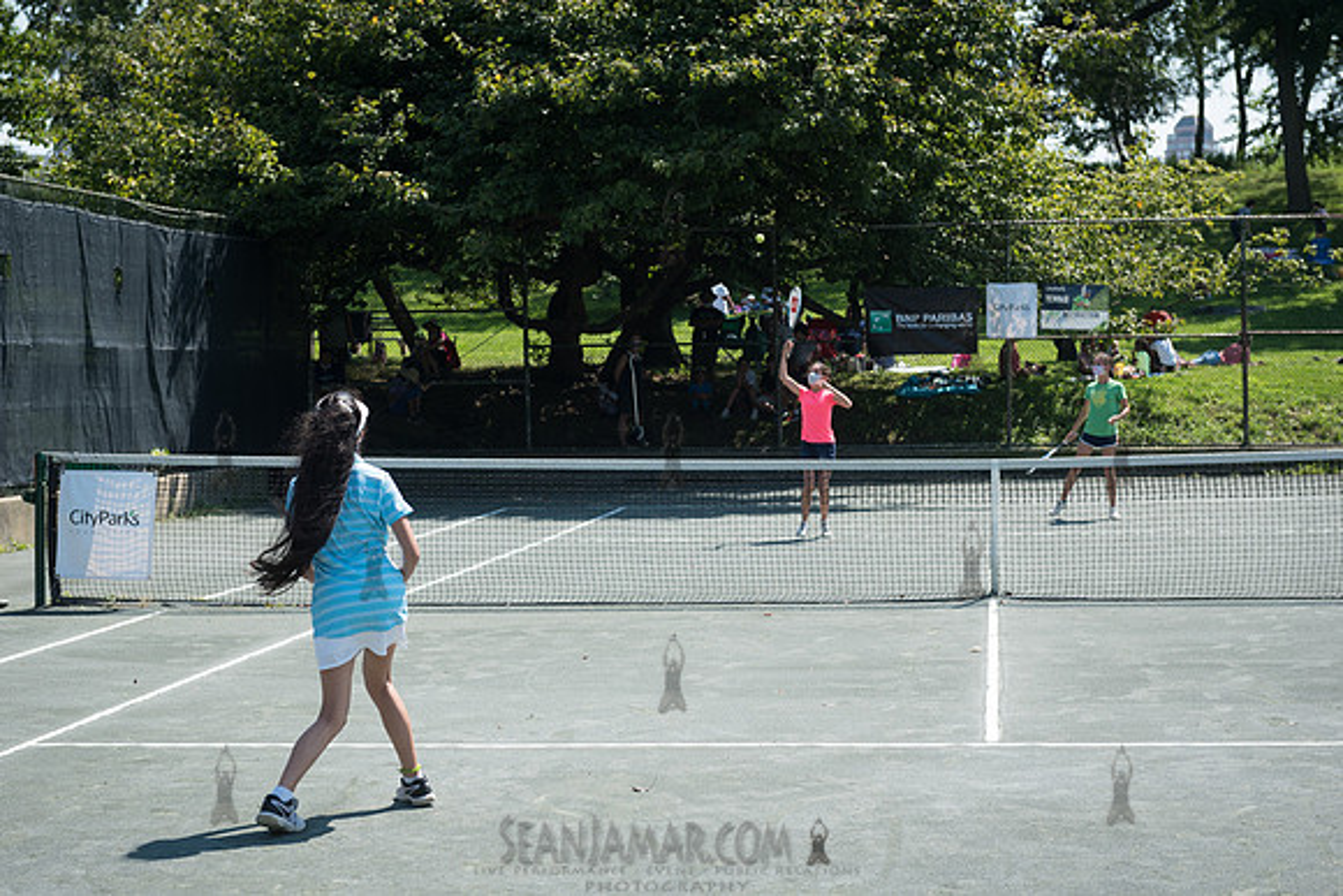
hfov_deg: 30.2
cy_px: 448
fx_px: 2491
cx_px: 672
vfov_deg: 20.4
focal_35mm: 67
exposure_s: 1/400
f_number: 5.6
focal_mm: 62
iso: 125
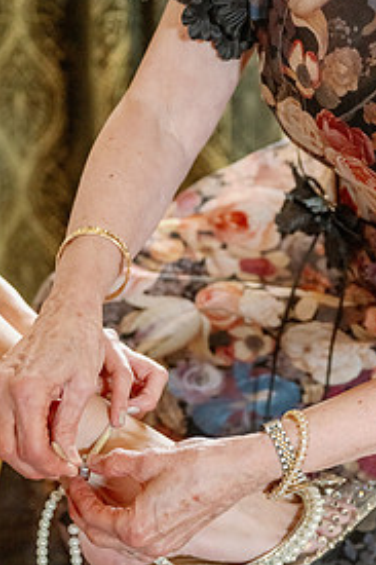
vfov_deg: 25.9
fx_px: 1208
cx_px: 173
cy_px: 450
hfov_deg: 17.7
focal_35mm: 77
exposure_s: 1/200
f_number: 3.2
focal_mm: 47
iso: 4000
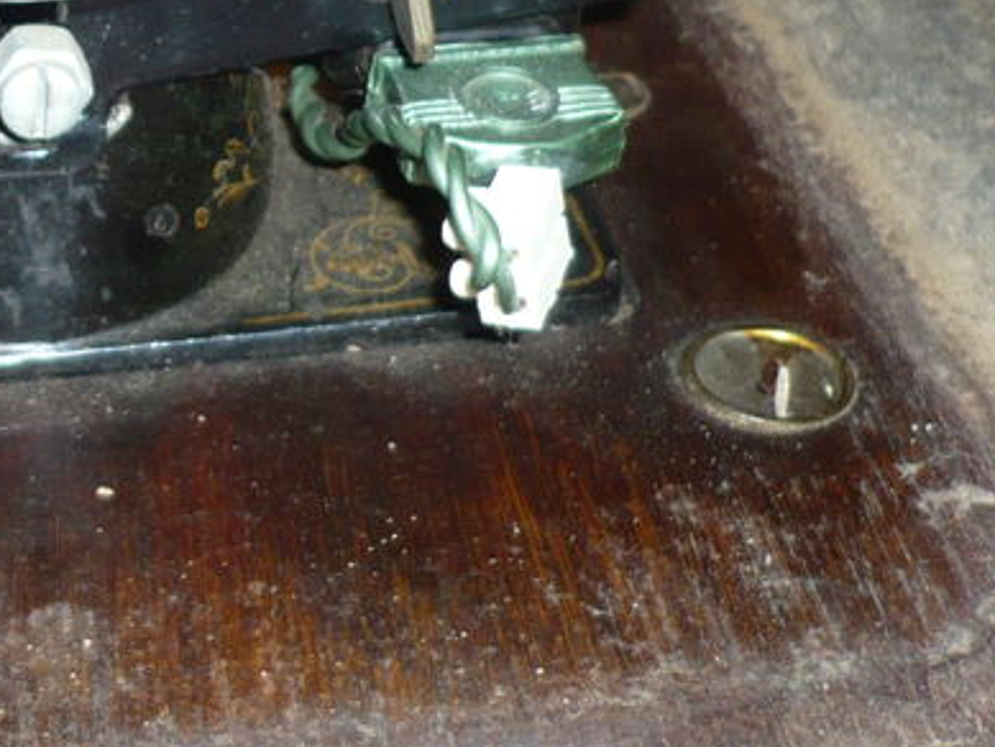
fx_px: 2588
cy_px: -141
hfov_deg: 20.6
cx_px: -146
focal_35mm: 90
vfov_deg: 15.8
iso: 100
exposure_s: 1/30
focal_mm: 5.8
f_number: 2.8
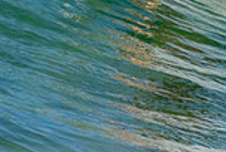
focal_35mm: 4190
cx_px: 189
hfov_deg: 0.5
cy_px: -96
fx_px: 26355
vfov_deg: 0.3
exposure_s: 1/2000
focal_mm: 800
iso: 800
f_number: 11
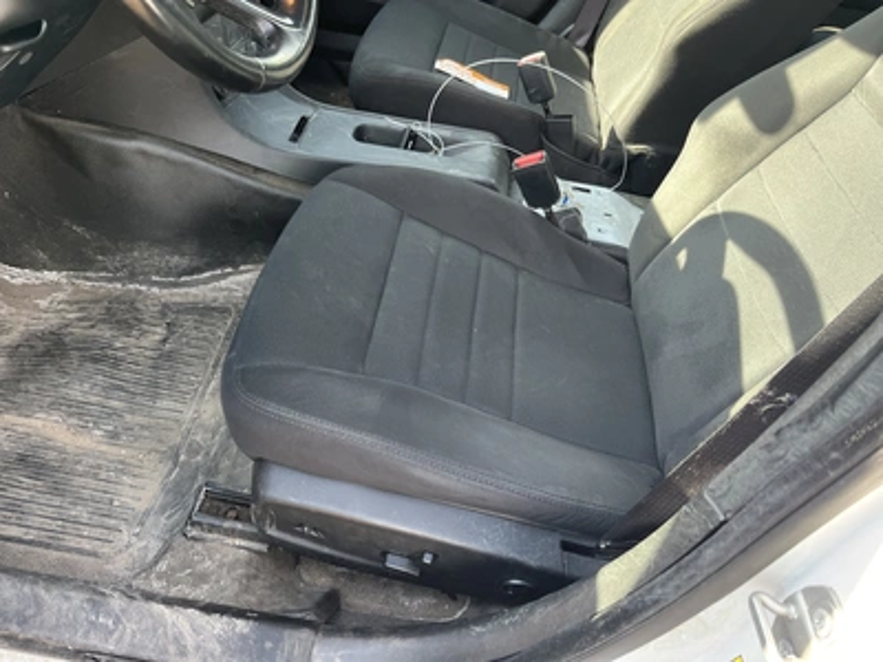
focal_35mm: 26
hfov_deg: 67.3
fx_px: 663
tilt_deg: -45.3
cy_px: 331
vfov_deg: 53.1
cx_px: 442
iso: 64
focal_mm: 5.1
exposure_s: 1/122
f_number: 1.6
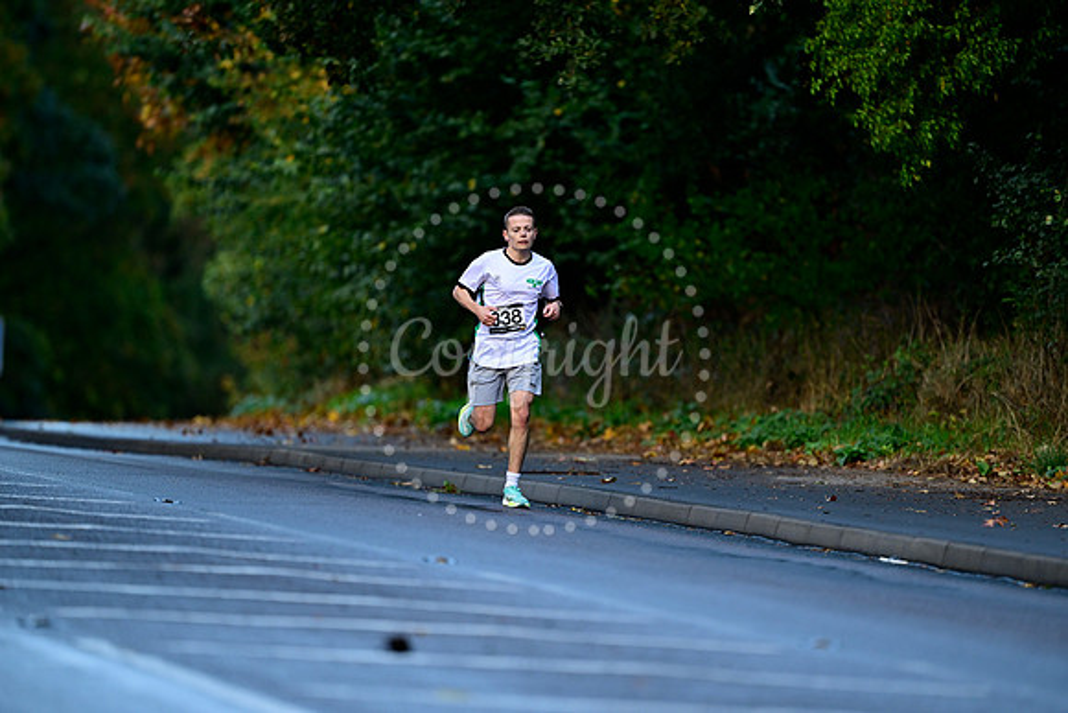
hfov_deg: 5.2
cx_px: 534
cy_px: 356
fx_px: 11869
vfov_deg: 3.4
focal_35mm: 400
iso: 800
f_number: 2.8
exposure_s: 1/1000
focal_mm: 400
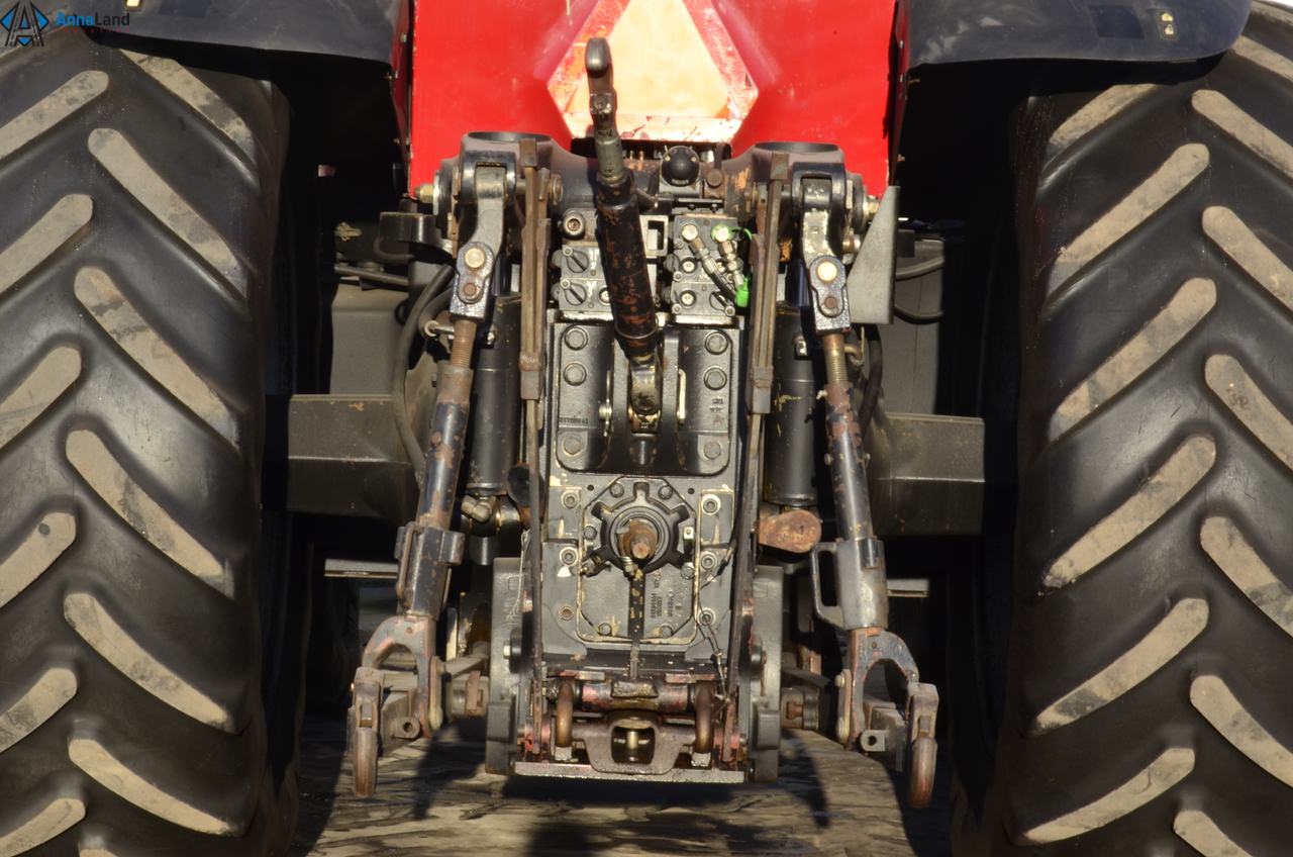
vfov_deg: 13.0
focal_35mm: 105
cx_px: 646
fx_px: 3764
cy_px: 428
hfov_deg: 19.5
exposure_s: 1/10
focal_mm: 70
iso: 125
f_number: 32
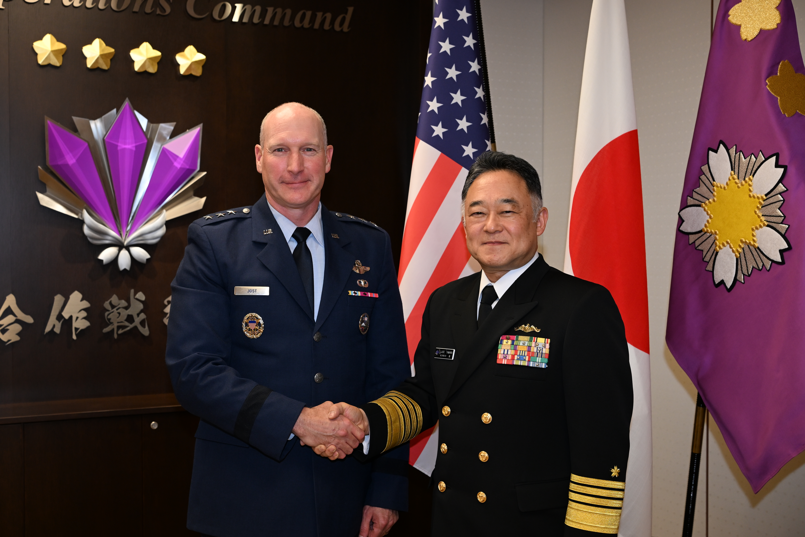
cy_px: 268
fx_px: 1006
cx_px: 402
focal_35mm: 45
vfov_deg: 29.9
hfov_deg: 43.6
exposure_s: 1/200
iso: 1000
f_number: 5.6
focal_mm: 45
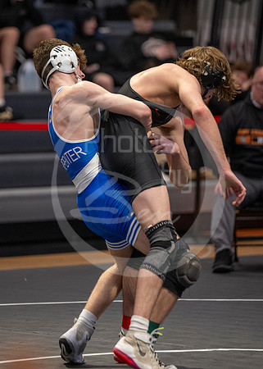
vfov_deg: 6.7
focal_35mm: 303
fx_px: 3170
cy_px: 179
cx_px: 111
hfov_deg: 4.8
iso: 3200
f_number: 2.8
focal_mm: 200
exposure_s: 1/1000
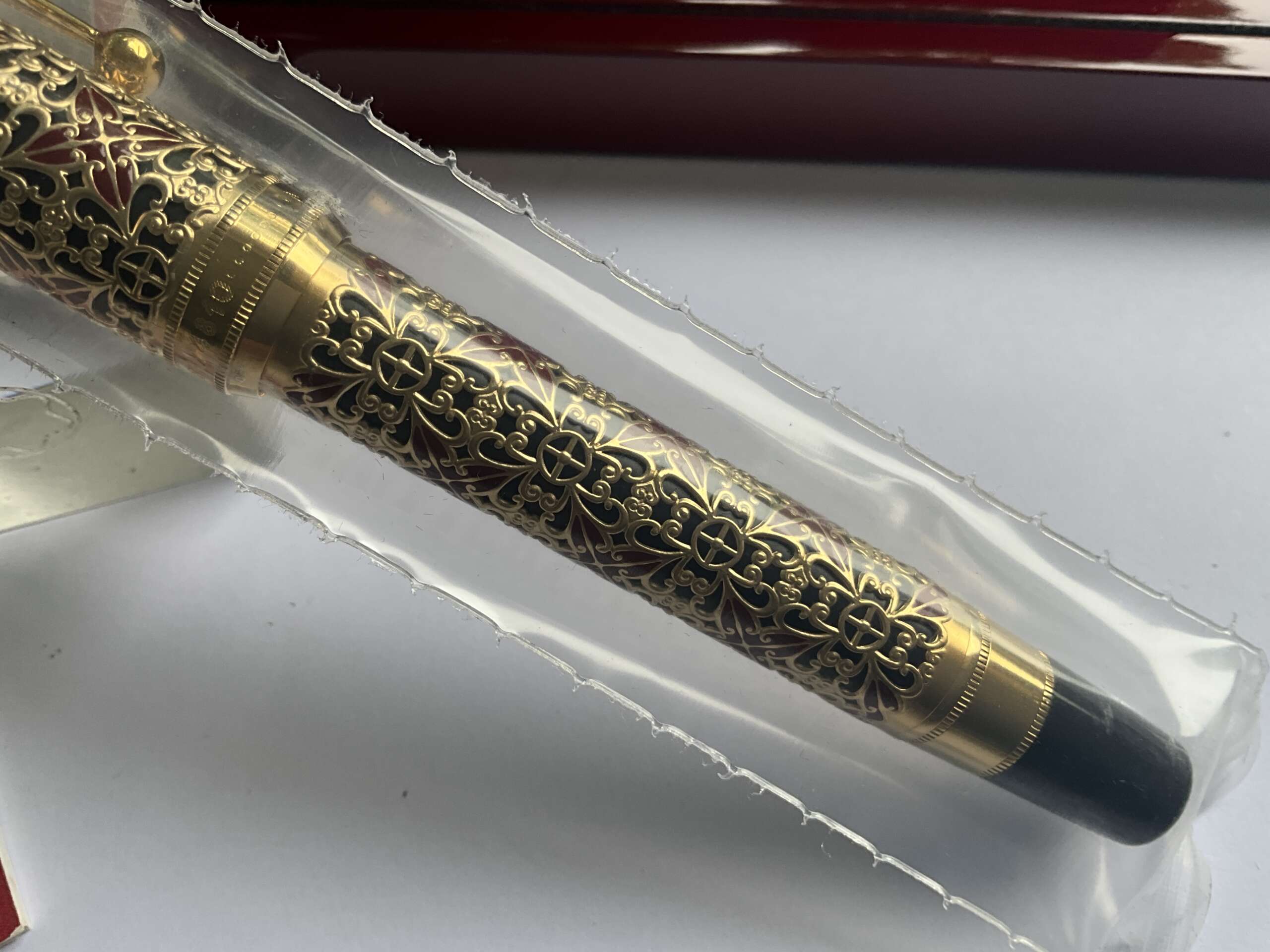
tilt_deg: -67.7
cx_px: 635
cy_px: 476
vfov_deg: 48.2
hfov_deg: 61.7
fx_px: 1064
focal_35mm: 29
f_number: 1.8
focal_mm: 3
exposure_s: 1/122
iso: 20
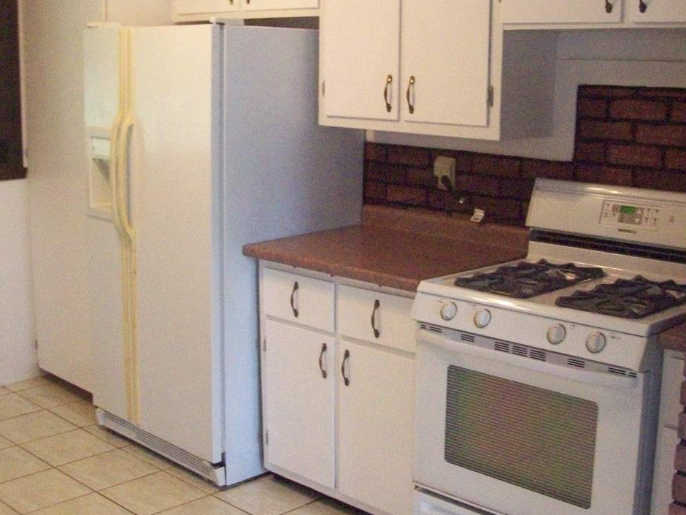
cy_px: 263
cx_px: 381
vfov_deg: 29.7
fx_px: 971
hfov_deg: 38.9
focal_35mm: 49
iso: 538
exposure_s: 1/128
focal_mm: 6
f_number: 2.7
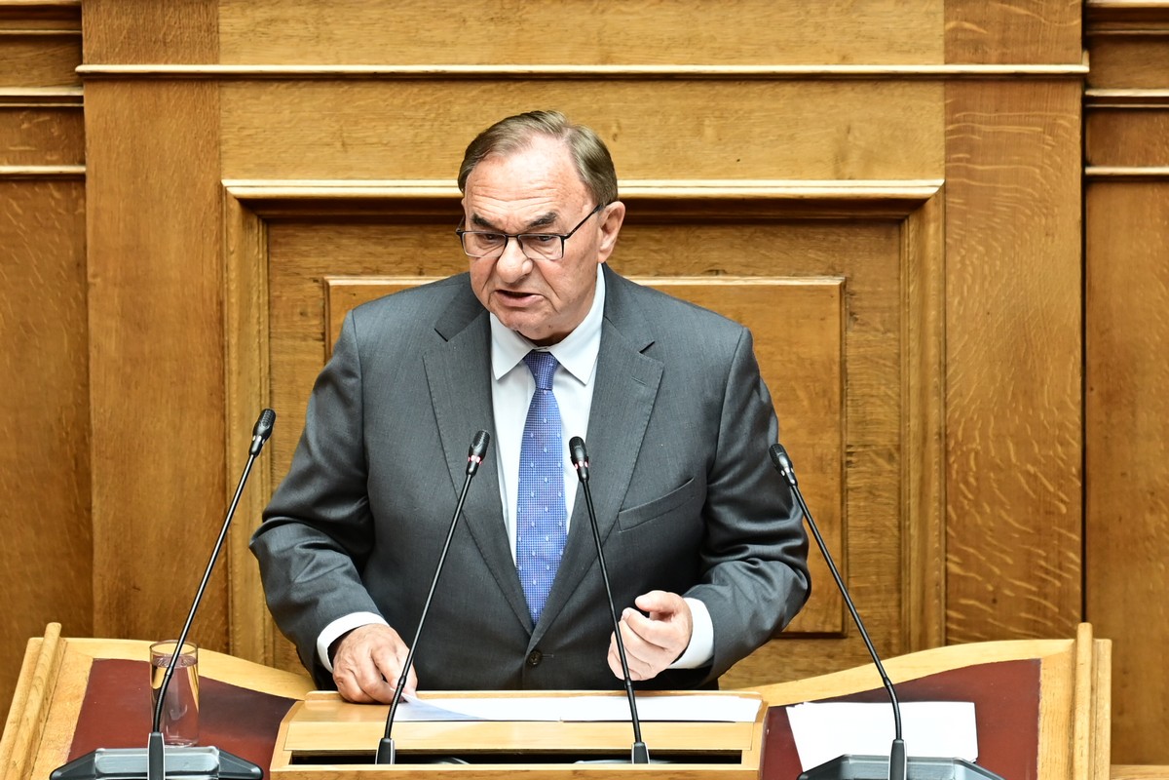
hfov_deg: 6.9
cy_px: 390
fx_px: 9741
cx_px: 584
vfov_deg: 4.6
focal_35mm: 300
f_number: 3.2
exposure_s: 1/400
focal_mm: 200
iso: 800
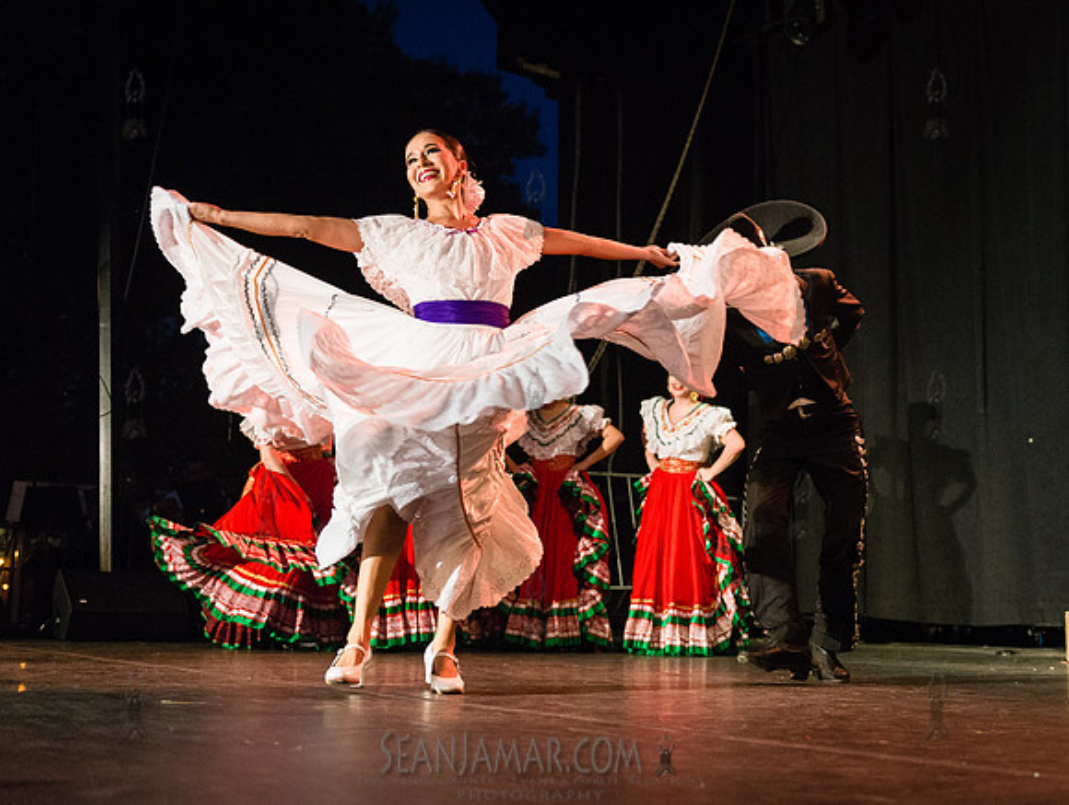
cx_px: 605
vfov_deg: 32.4
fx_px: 1387
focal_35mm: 45
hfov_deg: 42.1
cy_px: 386
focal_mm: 36
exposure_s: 1/500
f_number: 2.8
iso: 4000
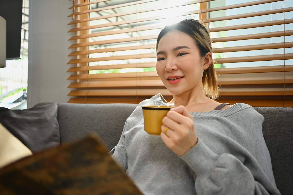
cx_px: 146
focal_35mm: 28
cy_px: 98
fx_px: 228
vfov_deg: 46.4
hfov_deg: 65.5
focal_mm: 28
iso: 800
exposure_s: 1/200
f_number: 2.8
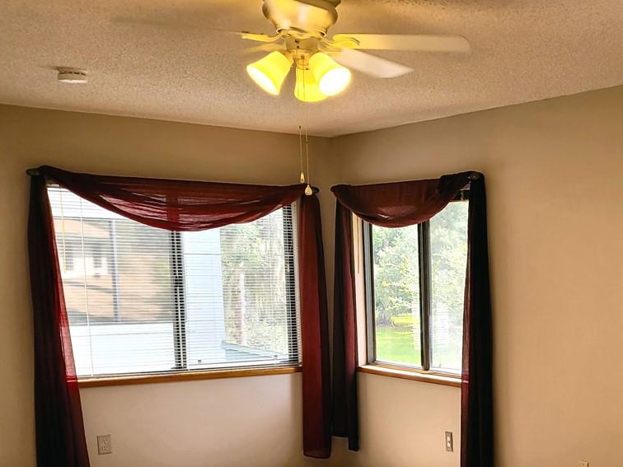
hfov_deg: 31.7
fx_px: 990
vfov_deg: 25.9
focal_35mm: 55
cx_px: 652
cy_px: 395
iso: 64
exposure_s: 1/120
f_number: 1.8
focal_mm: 5.4
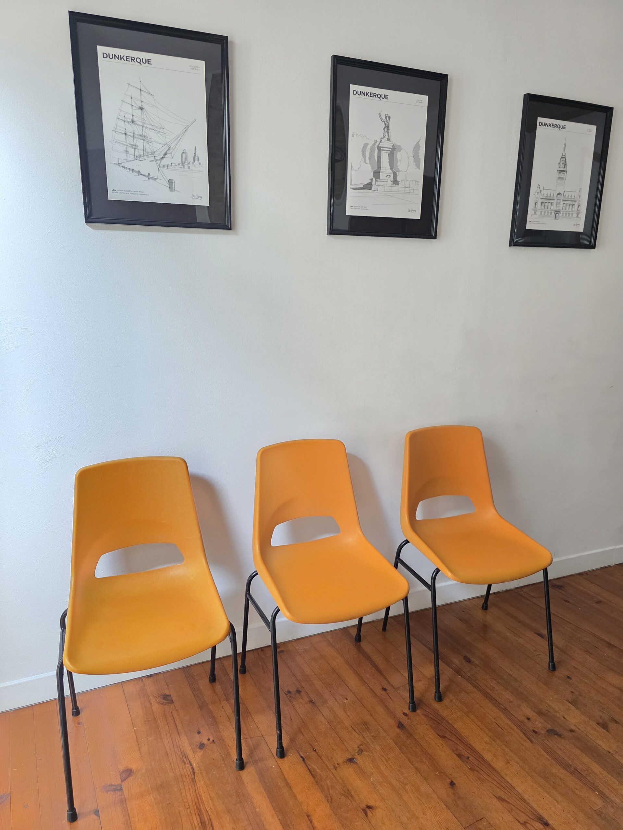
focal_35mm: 23
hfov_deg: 58.9
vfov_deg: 73.9
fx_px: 552
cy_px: 415
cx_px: 312
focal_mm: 6.3
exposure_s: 1/100
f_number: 1.7
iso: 640
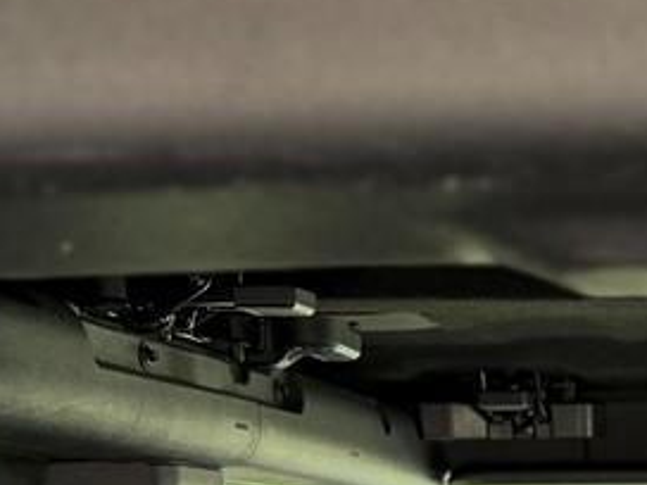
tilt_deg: -10.0
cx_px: 930
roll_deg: -2.1
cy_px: 877
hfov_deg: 16.1
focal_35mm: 113
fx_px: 2112
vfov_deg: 12.0
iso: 200
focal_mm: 6.76
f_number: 1.78
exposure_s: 1/113
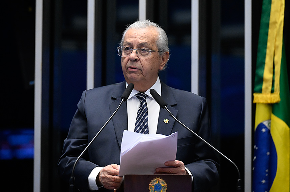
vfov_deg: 6.8
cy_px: 96
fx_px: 1608
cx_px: 145
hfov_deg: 10.3
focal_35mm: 200
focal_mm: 200
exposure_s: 1/200
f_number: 4
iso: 6400
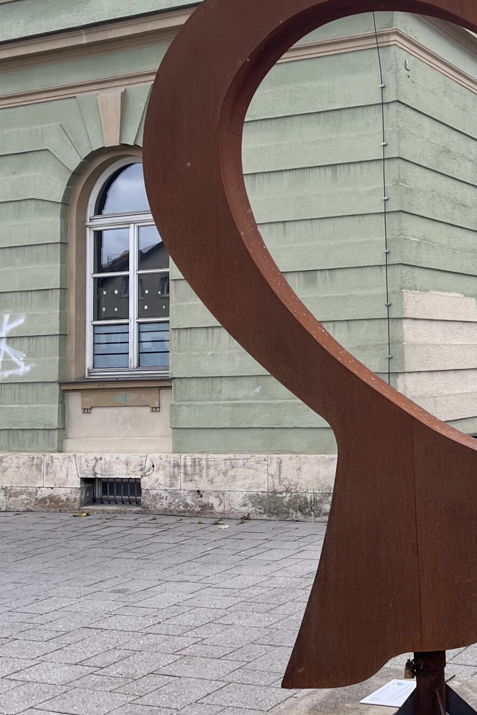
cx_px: 418
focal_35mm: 52
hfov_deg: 25.3
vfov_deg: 37.7
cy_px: 232
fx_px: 1033
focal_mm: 5.1
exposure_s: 1/524
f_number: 1.6
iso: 50
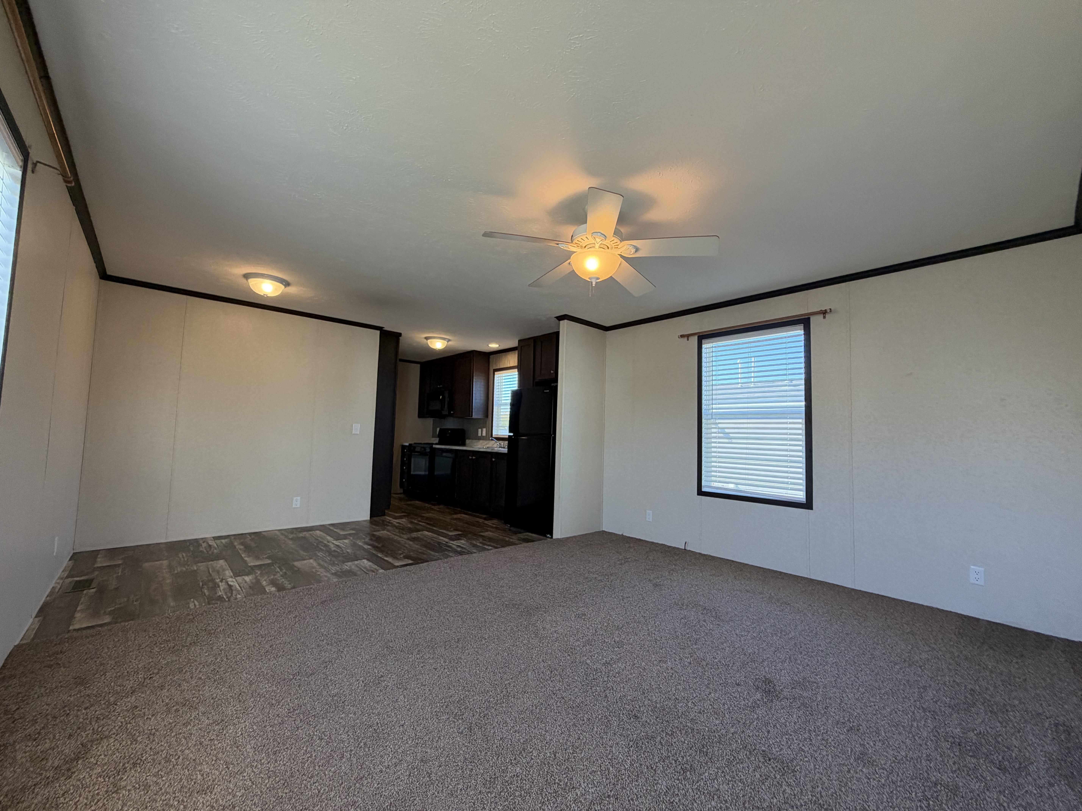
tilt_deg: +3.5
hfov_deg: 102.1
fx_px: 438
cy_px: 406
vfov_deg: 85.7
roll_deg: -1.4
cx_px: 541
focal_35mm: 14
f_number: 2.2
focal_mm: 2.22
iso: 125
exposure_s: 1/120
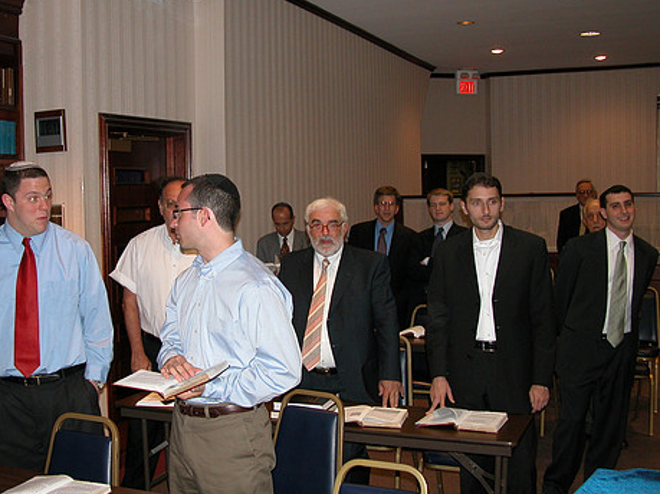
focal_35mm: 43
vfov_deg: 33.6
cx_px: 265
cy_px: 238
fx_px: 820
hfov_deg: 43.6
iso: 200
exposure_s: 1/60
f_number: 2.8
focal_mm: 8.9
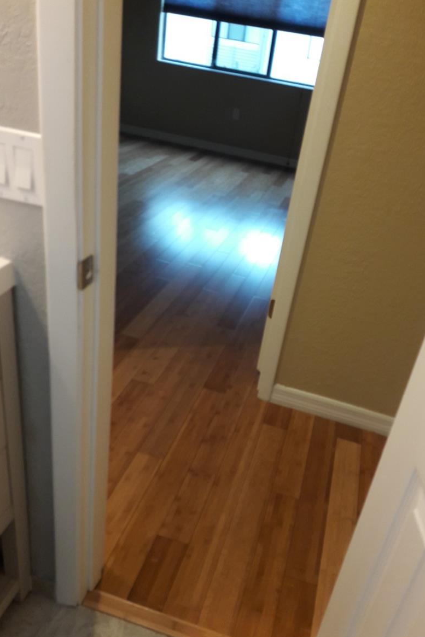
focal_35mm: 30
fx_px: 531
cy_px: 317
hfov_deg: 43.6
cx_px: 235
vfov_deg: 61.9
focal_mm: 3.7
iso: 64
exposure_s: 1/30
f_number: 1.9
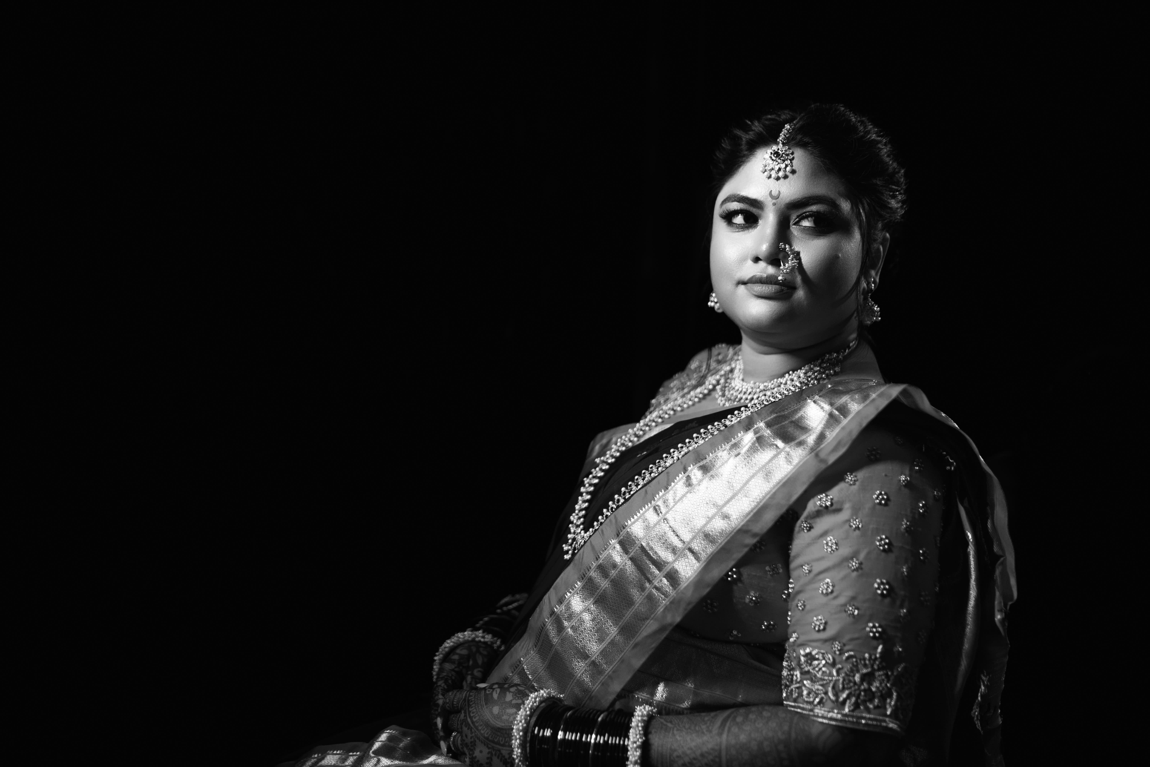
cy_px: 384
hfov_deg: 54.4
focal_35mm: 35
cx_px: 575
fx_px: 1118
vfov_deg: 37.9
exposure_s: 1/250
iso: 250
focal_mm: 35
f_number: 1.8
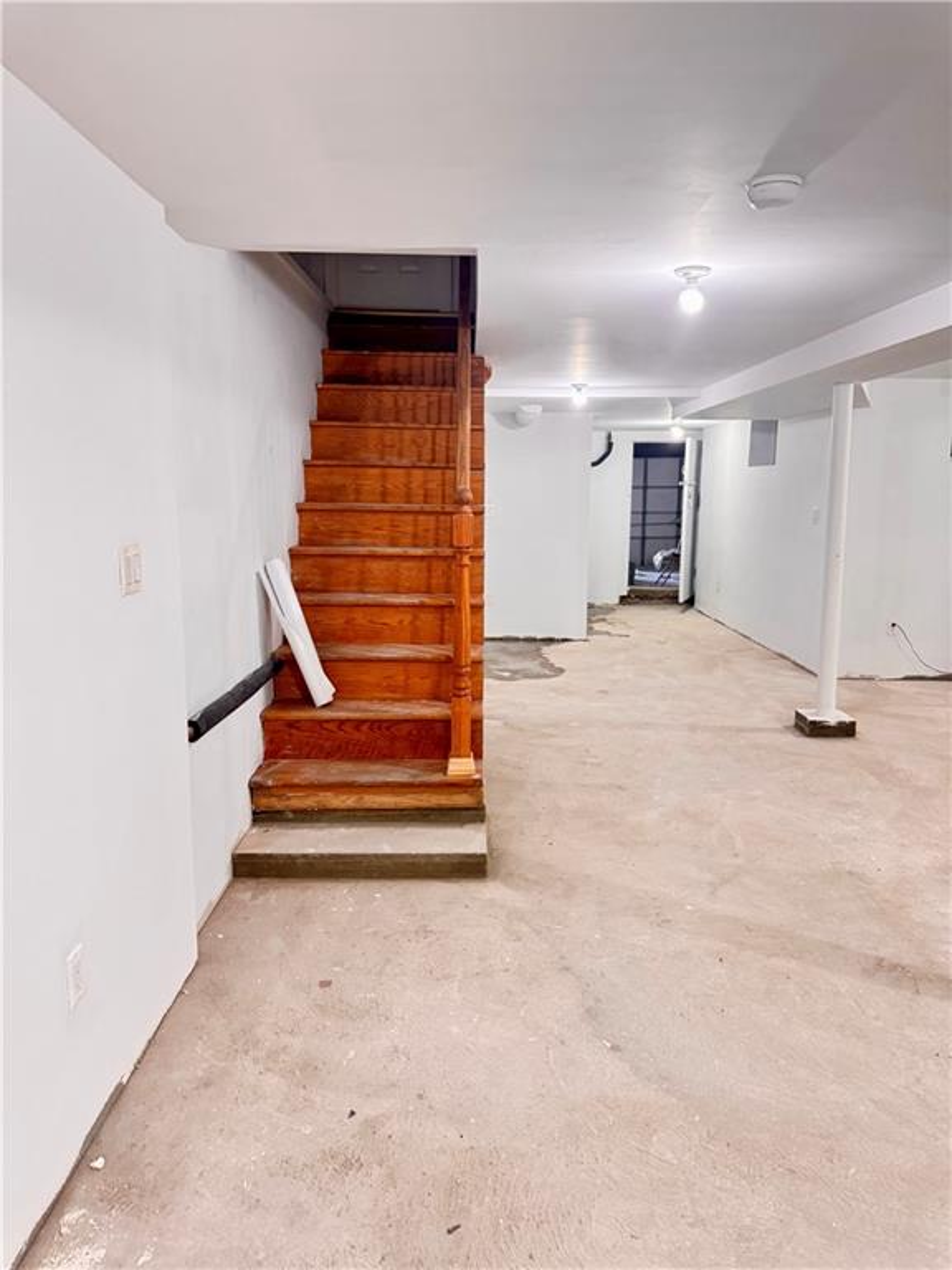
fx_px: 880
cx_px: 476
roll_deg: -0.3
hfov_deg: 56.8
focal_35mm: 24
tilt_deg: -8.0
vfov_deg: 71.6
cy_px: 635
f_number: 1.78
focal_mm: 6.76
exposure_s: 1/60
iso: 640
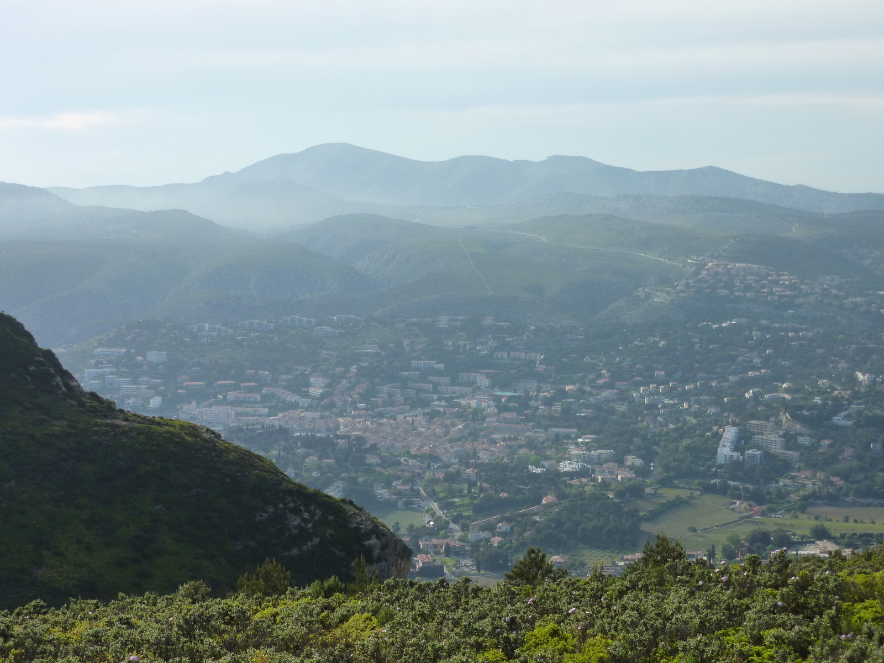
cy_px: 332
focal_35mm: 59
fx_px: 1507
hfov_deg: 32.7
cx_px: 442
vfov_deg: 24.8
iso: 125
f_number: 4.5
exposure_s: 1/500
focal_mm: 9.7
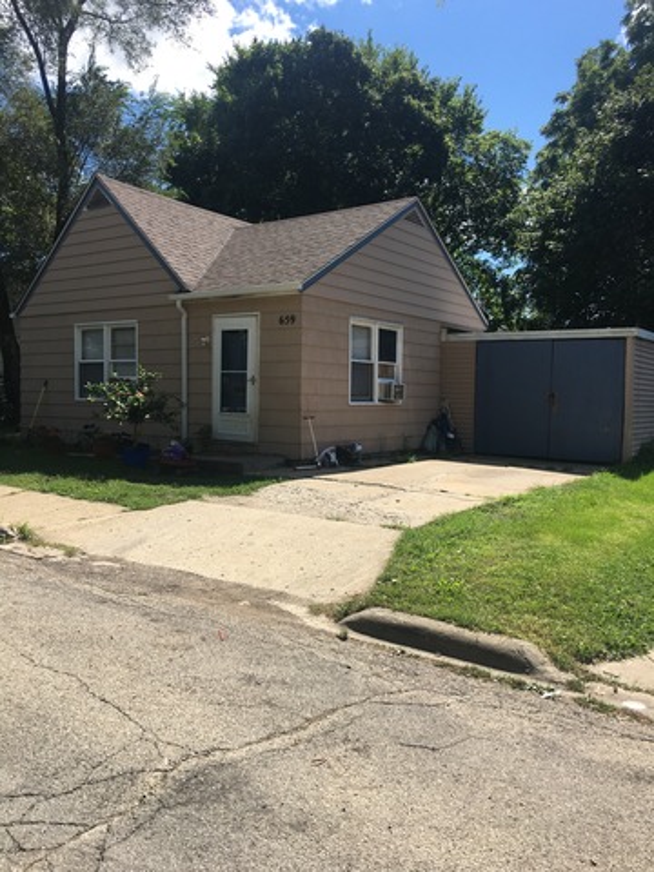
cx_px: 327
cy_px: 436
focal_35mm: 29
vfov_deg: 61.7
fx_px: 731
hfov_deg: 48.2
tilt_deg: -3.1
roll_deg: -1.4
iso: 25
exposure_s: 1/1166
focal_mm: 4.15
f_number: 2.2
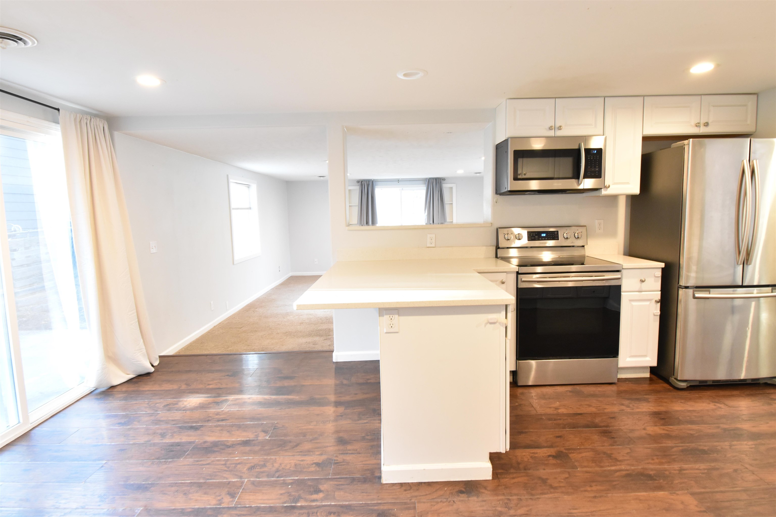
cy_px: 258
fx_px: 420
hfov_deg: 85.4
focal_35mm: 20
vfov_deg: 63.2
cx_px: 388
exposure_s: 1/10
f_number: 8
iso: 1600
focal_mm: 13
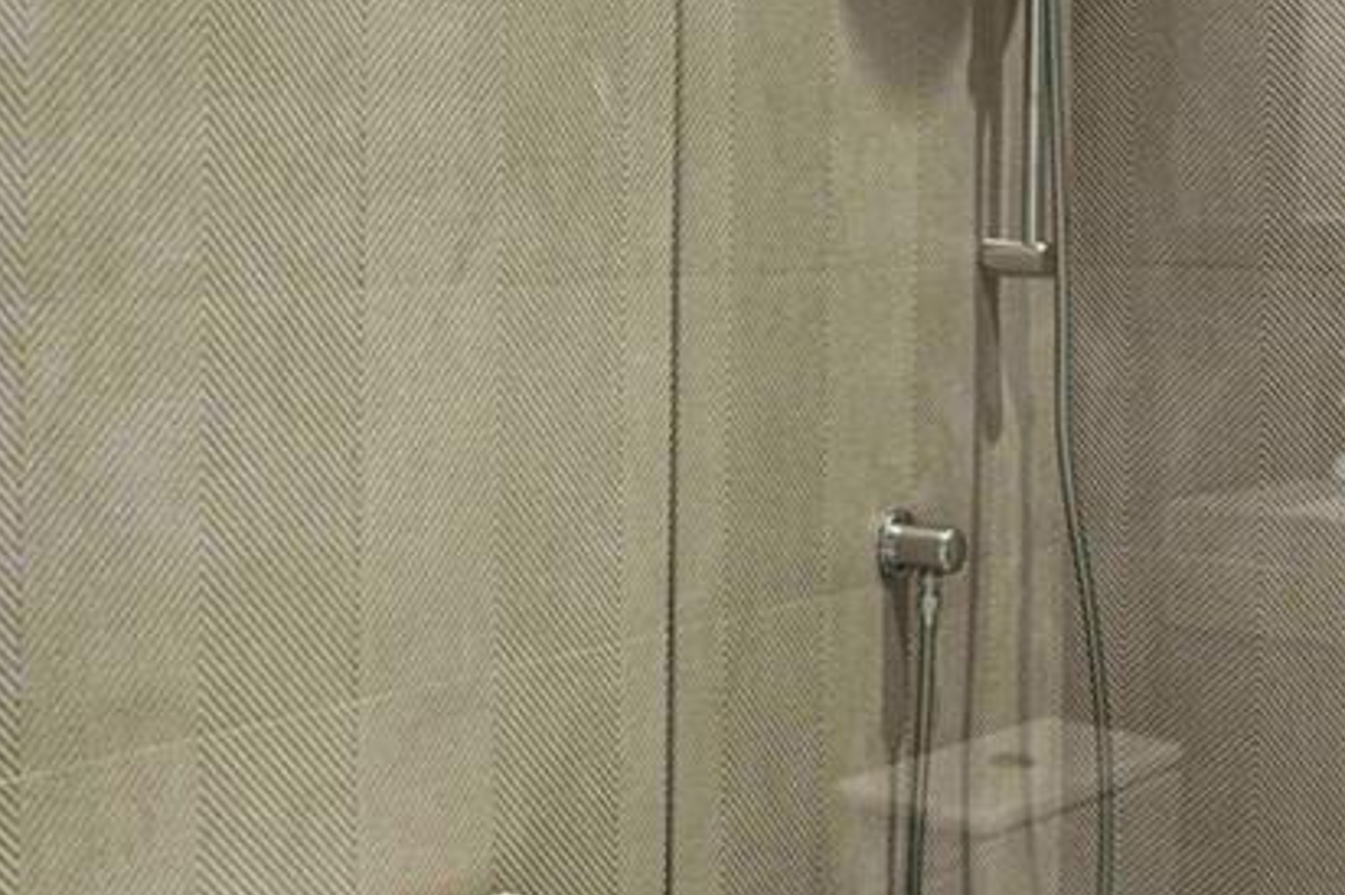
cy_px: 201
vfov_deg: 20.4
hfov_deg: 30.5
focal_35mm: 66
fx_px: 2464
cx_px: 604
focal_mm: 17
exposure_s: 1/2
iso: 100
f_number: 5.6
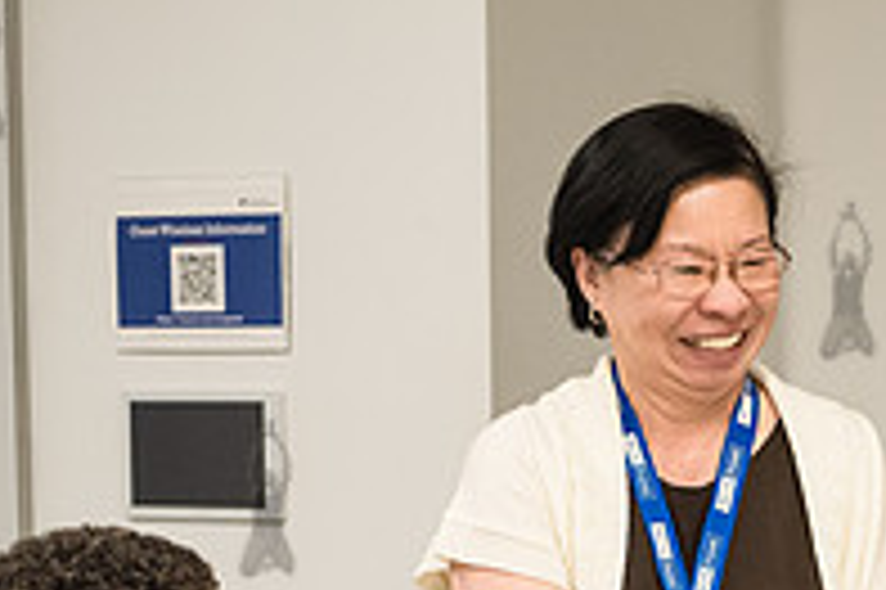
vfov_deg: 8.3
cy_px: 776
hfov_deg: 12.6
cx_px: 698
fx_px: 3984
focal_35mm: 162
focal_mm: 48
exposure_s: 1/320
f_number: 4
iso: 2500
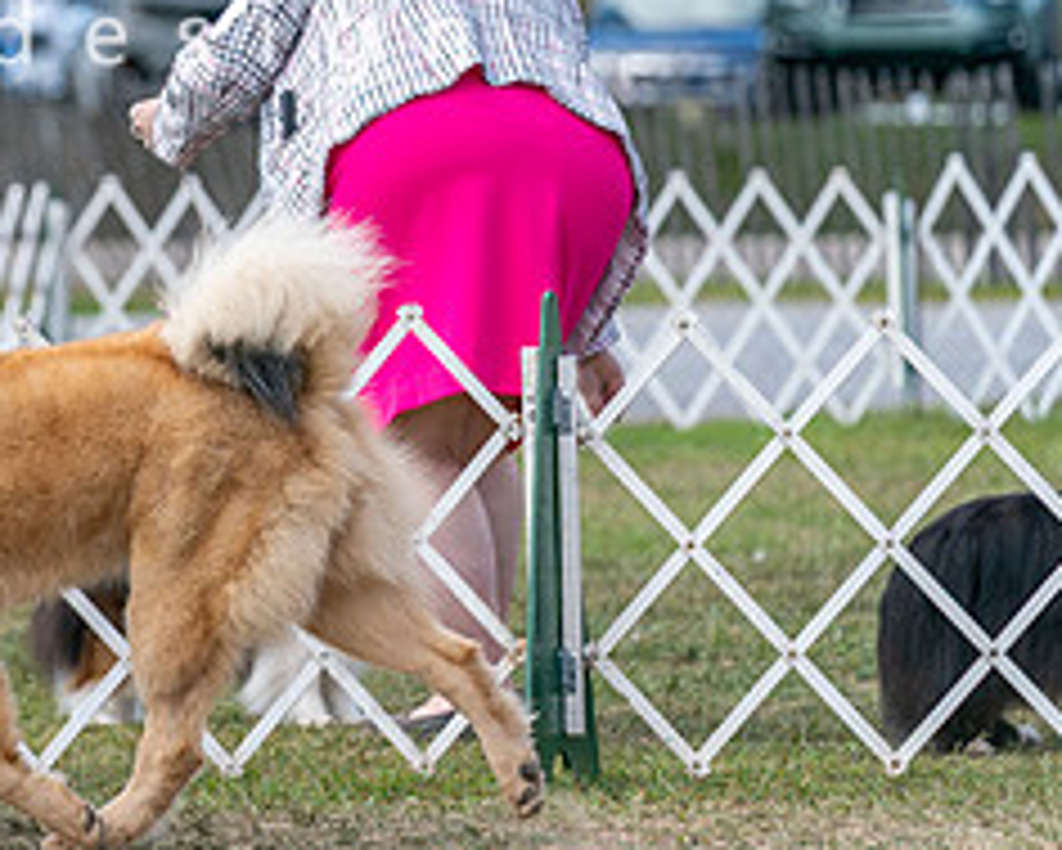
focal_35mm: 414
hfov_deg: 4.7
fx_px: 13018
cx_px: -182
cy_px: 198
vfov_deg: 3.7
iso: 400
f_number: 4
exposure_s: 1/2000
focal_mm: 154
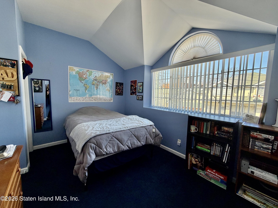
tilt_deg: -5.4
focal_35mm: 14
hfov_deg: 102.1
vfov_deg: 85.7
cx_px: 139
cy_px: 104
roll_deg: -0.5
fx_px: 112
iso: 80
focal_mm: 2.22
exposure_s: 1/121
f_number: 2.2
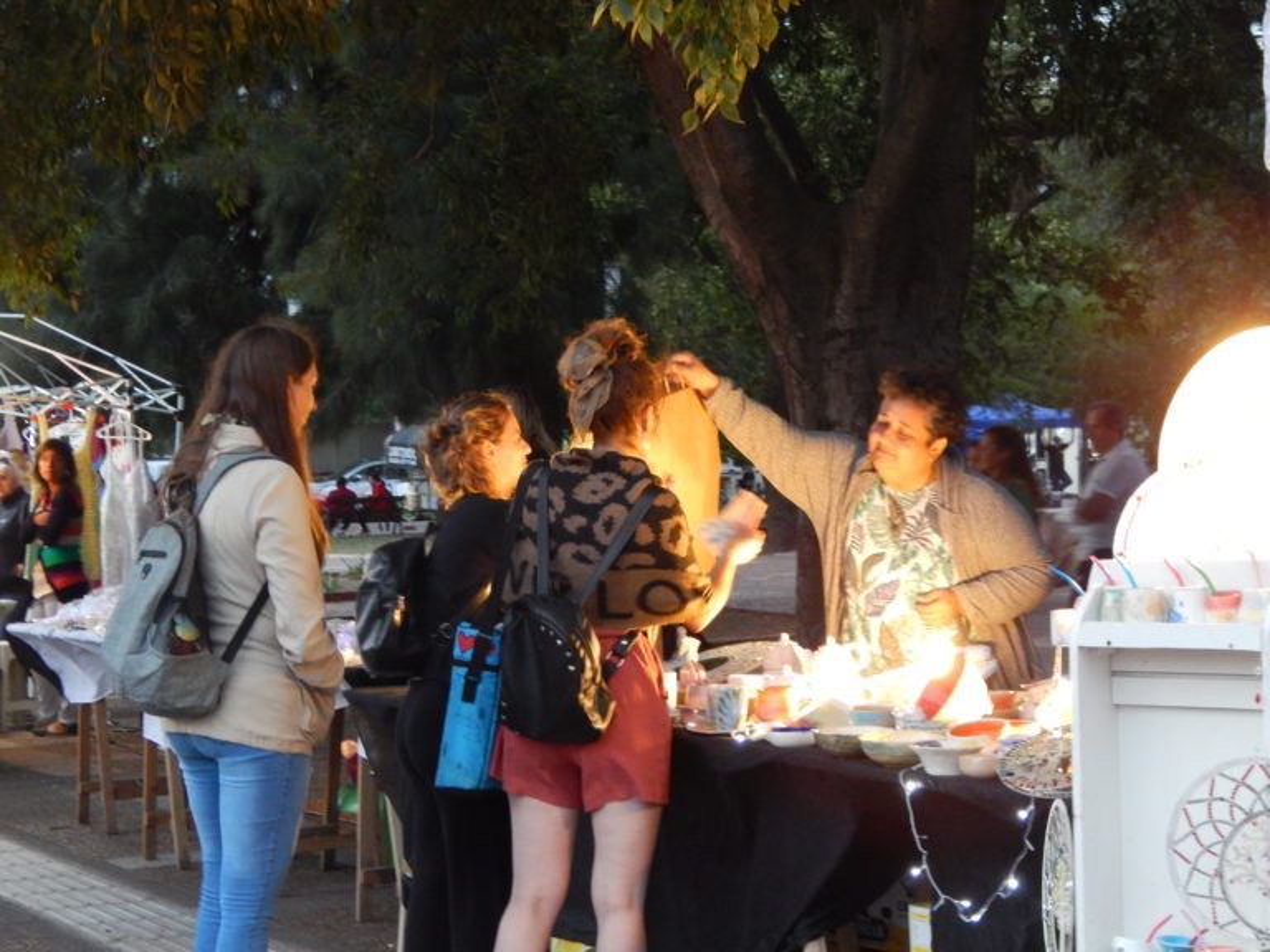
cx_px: 635
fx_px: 3155
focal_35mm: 86
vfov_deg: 17.2
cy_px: 476
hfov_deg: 22.8
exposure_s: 1/15
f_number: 4.3
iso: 500
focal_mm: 15.3
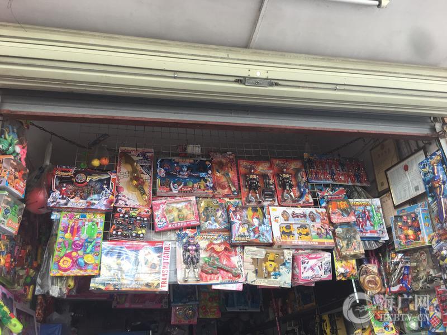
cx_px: 224
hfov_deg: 61.7
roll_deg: +5.0
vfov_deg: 48.2
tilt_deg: +27.5
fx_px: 374
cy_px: 168
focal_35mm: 29
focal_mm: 4.15
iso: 32
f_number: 2.2
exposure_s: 1/50
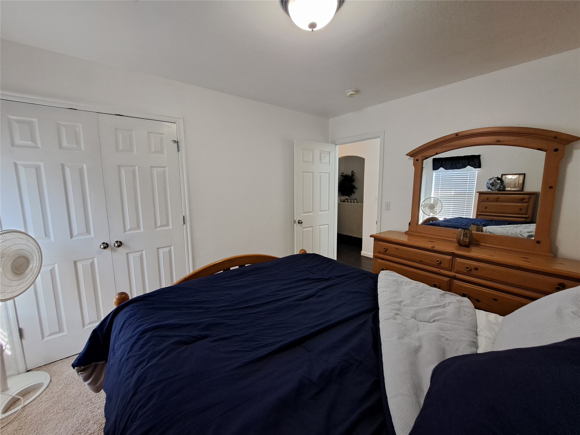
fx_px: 218
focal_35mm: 13
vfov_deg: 89.9
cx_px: 290
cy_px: 218
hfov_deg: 106.2
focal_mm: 1.74
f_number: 2.2
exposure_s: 1/40
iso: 100
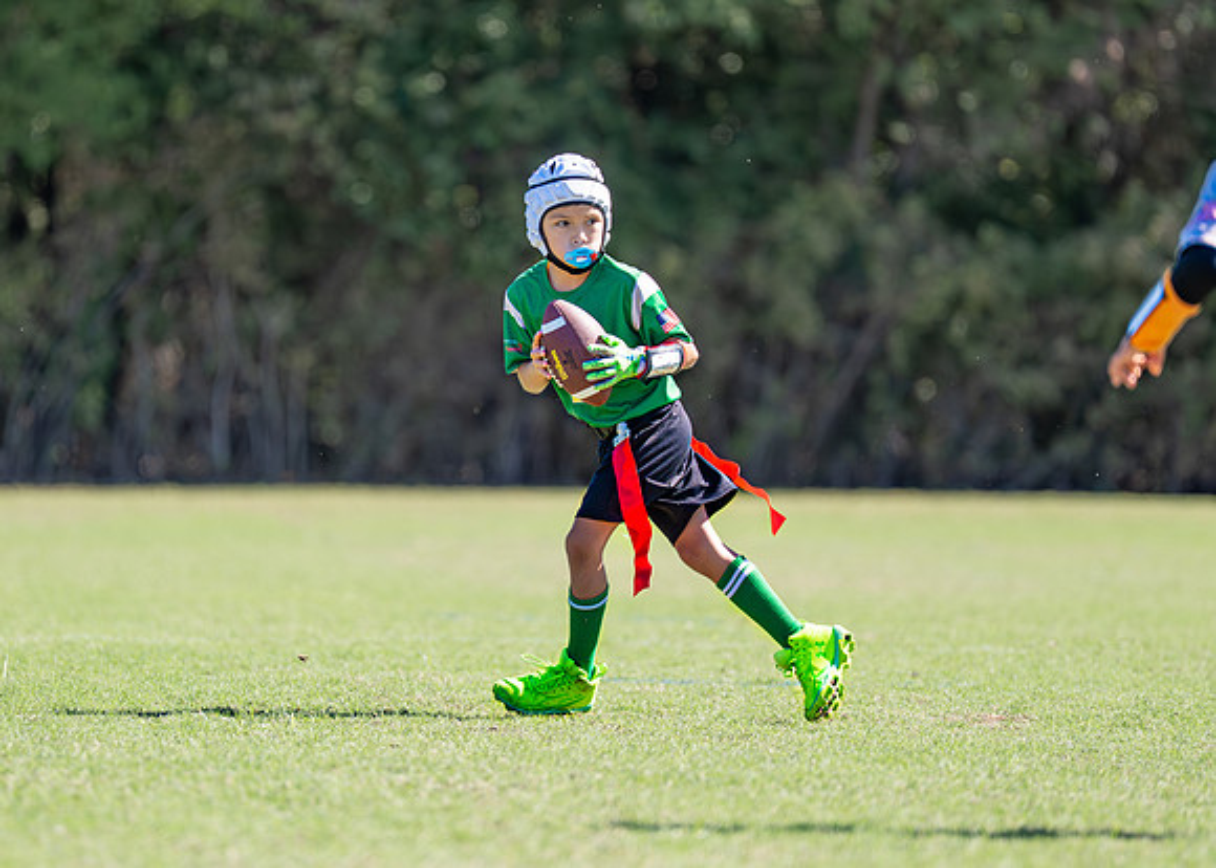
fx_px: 11455
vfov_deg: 4.3
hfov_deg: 6.1
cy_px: 404
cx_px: 516
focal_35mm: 332
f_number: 2.8
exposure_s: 1/1600
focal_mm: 200
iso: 200
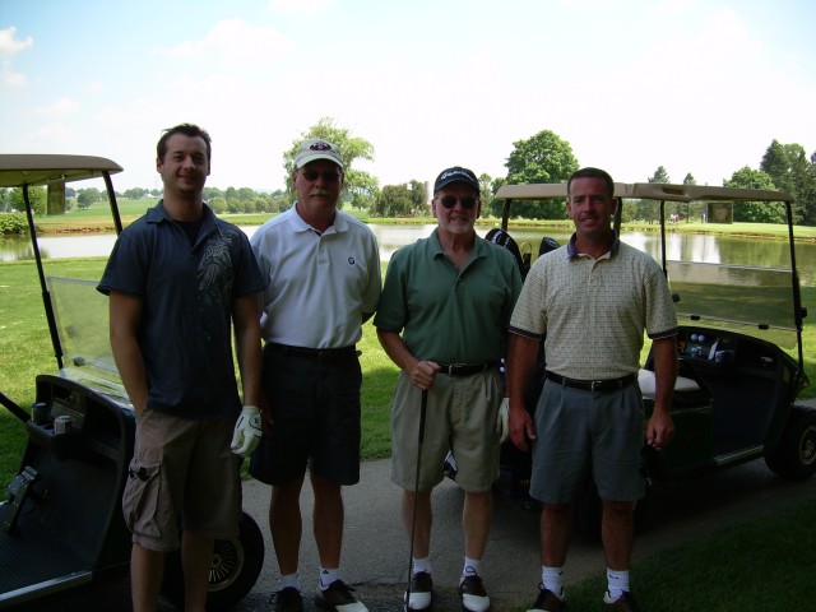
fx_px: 896
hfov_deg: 49.0
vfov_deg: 37.7
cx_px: 408
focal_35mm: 38
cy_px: 306
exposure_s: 1/386
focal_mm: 6.3
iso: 50
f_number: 2.8
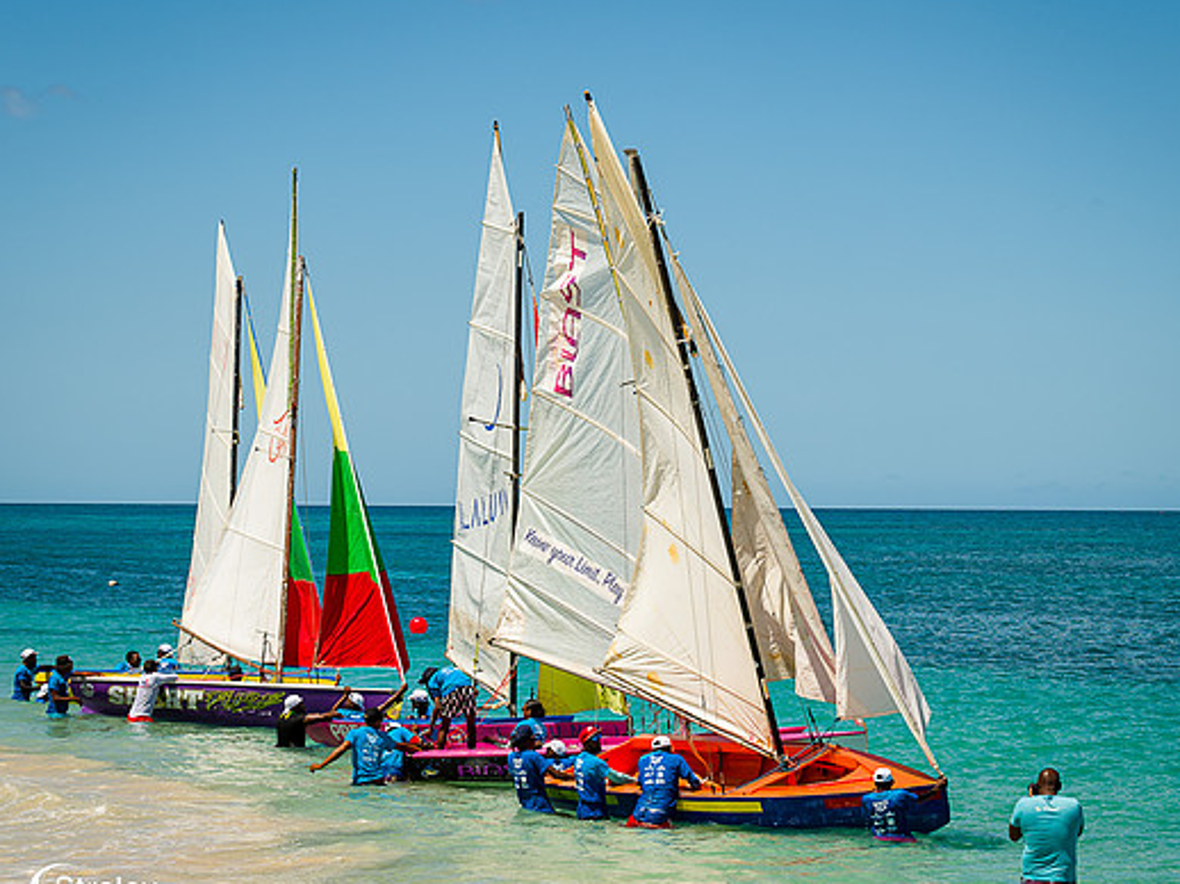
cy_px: 290
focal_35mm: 114
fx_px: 3884
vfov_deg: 13.0
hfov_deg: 17.3
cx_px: 616
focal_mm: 70
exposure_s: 1/320
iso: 72
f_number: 8
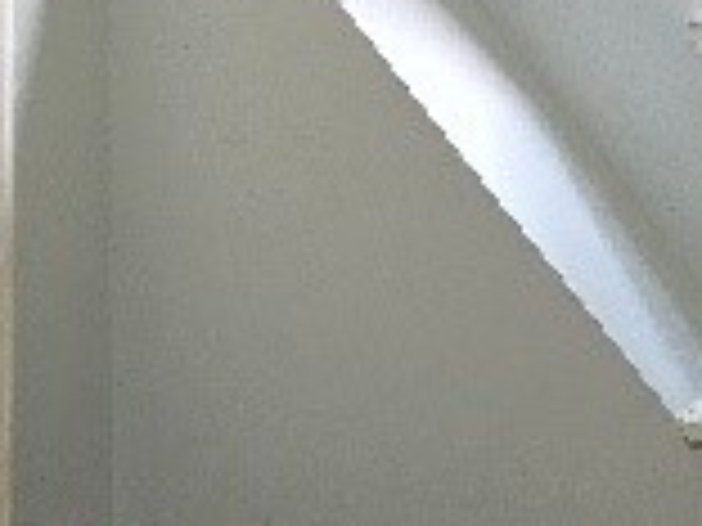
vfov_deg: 12.5
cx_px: -135
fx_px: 2393
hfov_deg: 16.0
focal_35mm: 118
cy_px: 202
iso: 80
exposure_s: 1/60.2
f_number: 1.7
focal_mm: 6.3
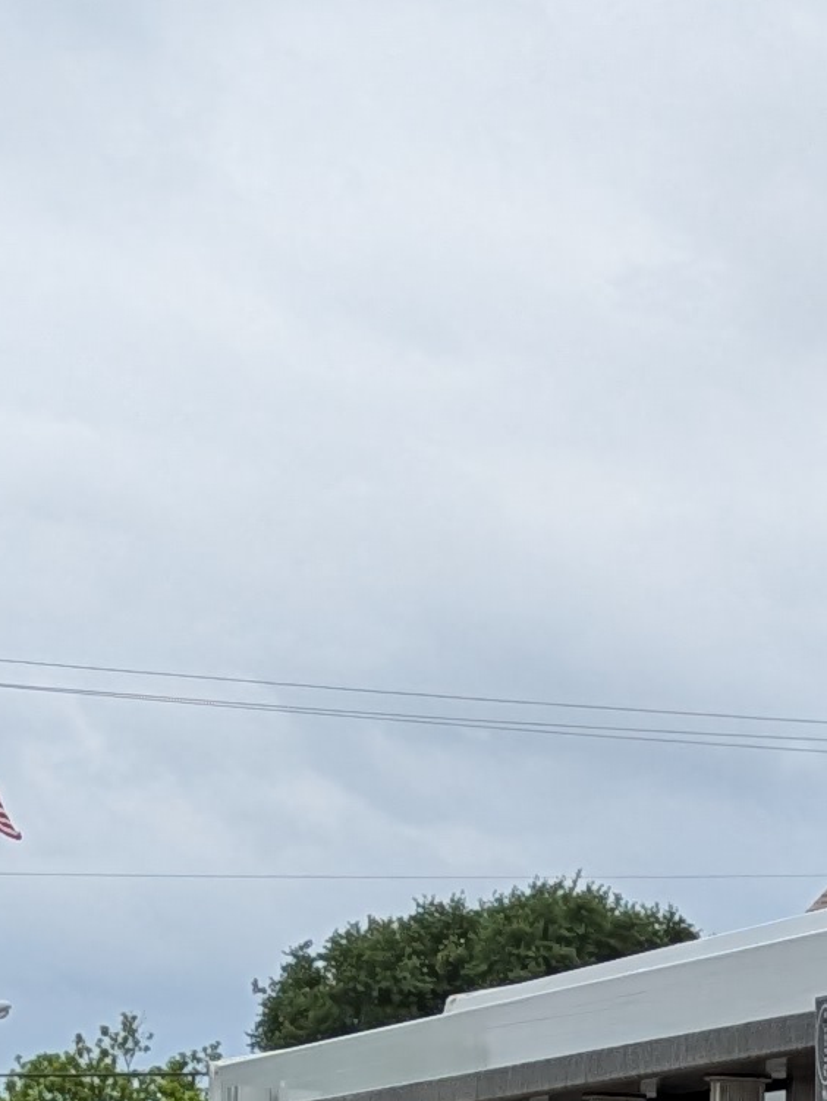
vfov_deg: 11.8
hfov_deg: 9.4
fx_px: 4901
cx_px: 1261
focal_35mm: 154
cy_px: 1972
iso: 50
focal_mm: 5.43
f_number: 1.89
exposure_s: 1/1127
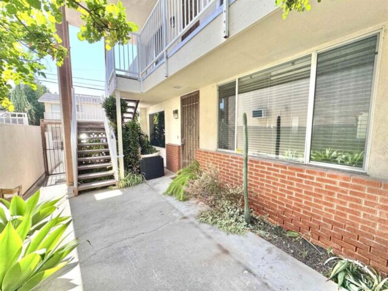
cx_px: 194
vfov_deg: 85.7
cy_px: 146
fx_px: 157
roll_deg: -0.1
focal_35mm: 14
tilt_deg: -7.5
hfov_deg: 102.1
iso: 40
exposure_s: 1/143
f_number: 2.2
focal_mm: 2.22
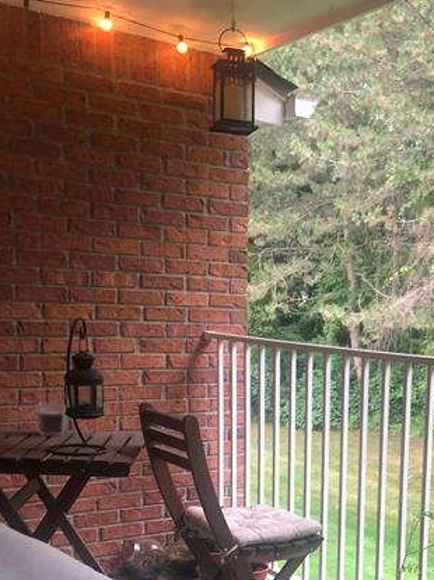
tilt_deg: -9.7
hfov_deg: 27.2
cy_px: 481
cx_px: 372
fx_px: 870
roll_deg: -2.1
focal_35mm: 52
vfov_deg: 35.4
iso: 40
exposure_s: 1/24
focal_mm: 3.99
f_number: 1.8
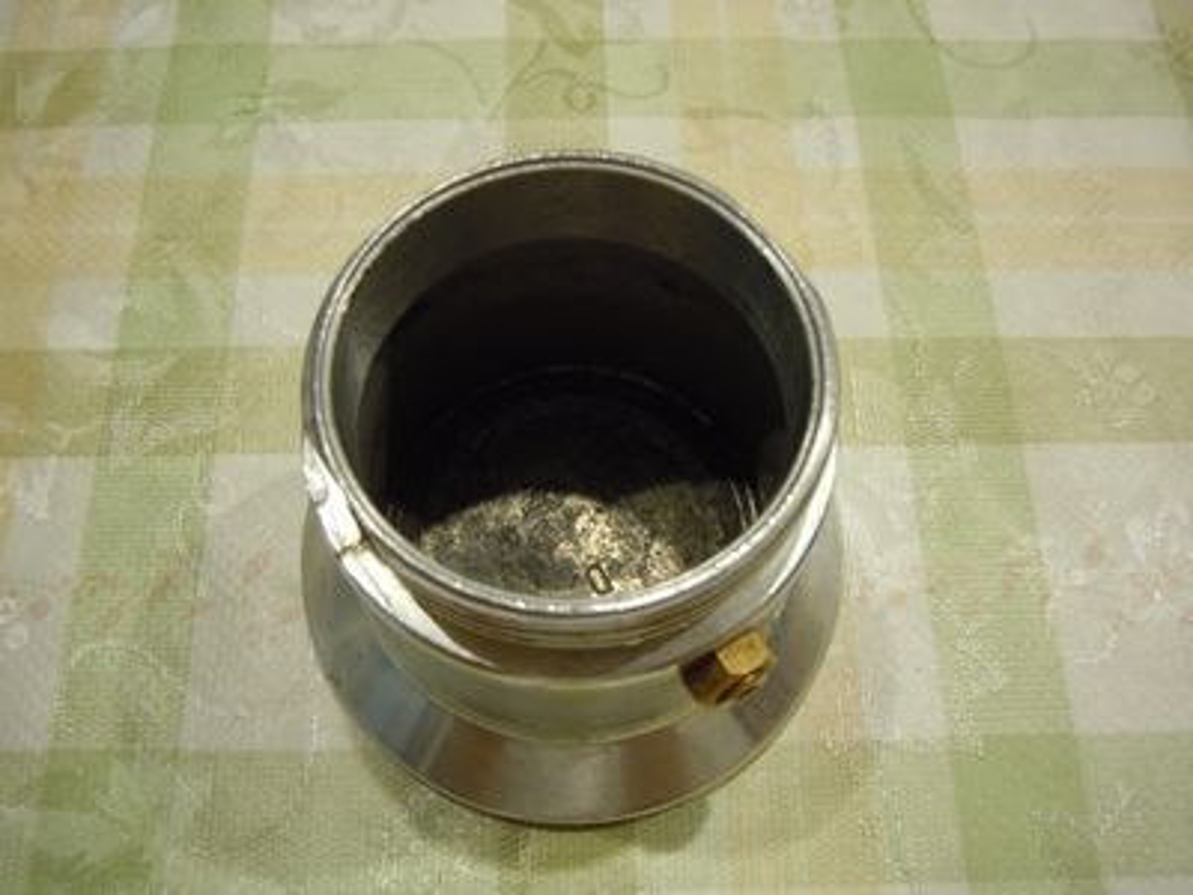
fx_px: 1137
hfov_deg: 55.4
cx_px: 596
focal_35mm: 33
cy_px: 448
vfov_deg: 42.9
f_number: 4
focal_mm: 5.9
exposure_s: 1/8
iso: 400
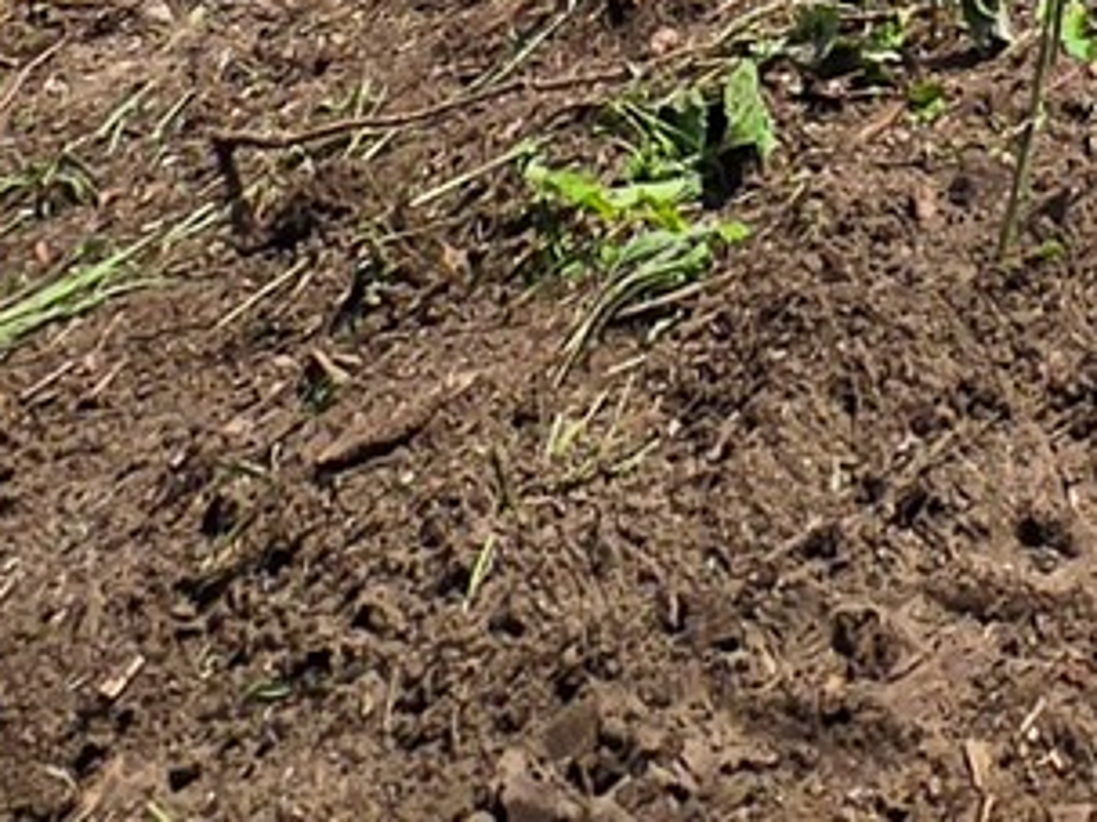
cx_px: 1452
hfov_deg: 20.3
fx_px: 2788
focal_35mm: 88
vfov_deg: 9.8
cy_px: -1955
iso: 32
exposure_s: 1/4123
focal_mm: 2.2
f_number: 1.9
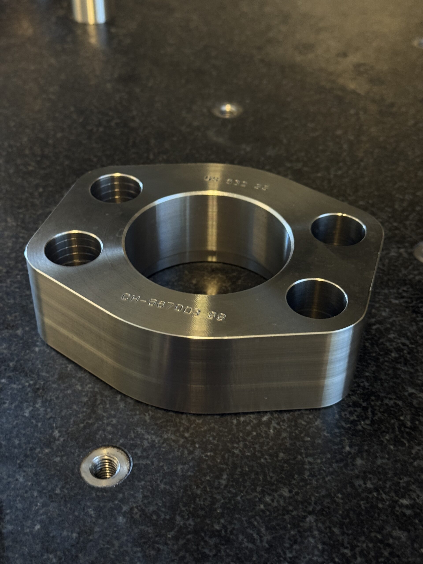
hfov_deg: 30.3
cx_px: 212
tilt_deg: -39.9
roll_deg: -0.4
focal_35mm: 48
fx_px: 782
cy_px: 282
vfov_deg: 39.7
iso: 200
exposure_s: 1/33
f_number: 1.78
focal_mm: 6.76
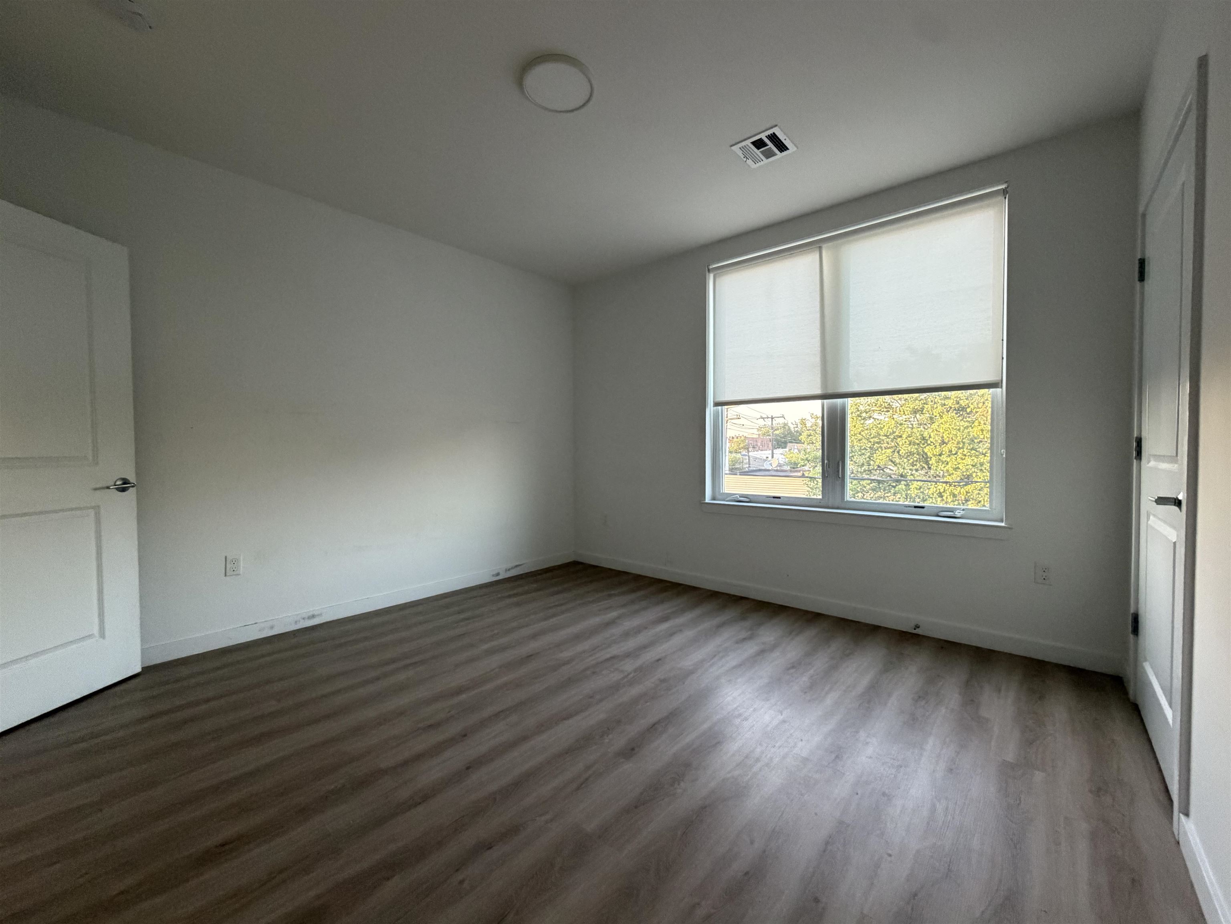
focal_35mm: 14
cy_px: 462
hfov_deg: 102.1
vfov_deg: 85.7
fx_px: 498
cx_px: 616
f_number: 2.2
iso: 400
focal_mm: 2.22
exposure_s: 1/60
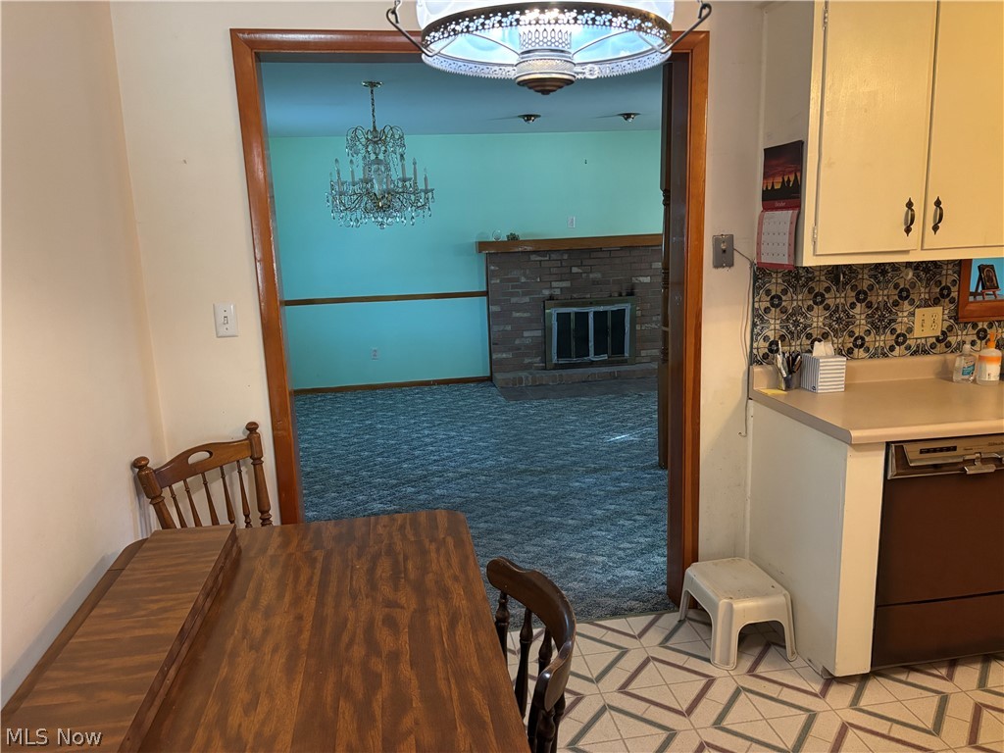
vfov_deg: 53.1
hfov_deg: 67.3
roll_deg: +1.6
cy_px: 376
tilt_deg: -11.7
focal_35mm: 26
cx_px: 502
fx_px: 754
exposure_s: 1/40
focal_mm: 5.96
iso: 500
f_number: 1.6
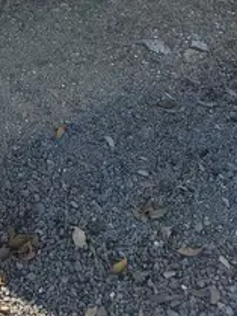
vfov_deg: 17.8
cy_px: -234
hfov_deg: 15.7
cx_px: -44
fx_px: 830
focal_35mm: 91
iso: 40
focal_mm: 5.4
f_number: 1.8
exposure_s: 1/1946
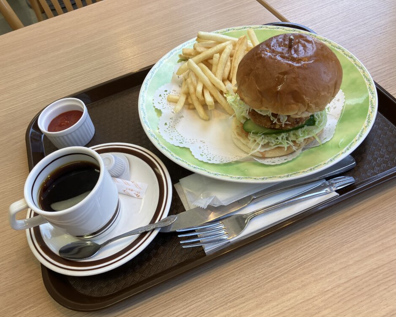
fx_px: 352
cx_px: 202
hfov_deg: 58.8
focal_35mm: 30
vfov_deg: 48.5
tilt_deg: -50.8
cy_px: 162
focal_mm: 3.99
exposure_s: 1/100
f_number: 1.8
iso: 32
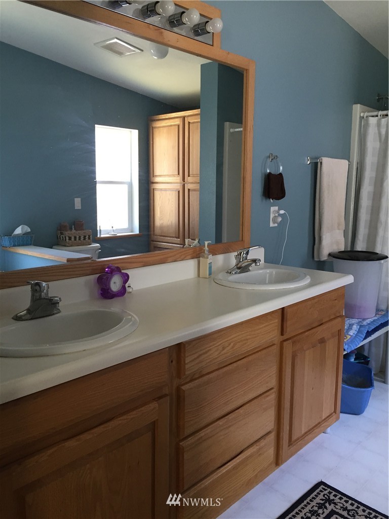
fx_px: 435
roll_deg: +0.2
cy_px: 260
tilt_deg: -7.5
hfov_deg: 48.2
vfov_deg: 61.7
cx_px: 194
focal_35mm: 29
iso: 125
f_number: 2.2
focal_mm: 4.15
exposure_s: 1/30
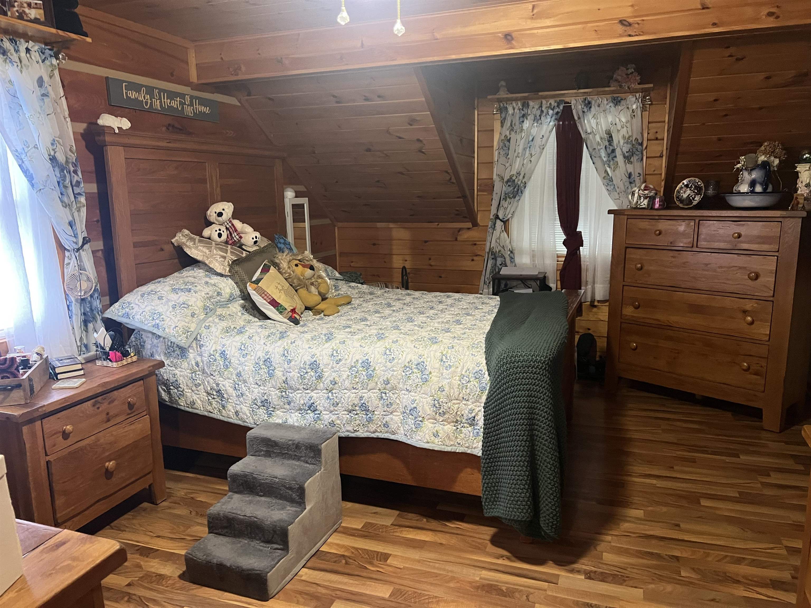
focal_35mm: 26
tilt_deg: -10.9
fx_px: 609
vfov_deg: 53.1
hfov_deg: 67.3
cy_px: 304
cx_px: 406
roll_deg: +1.6
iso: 400
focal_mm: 5.7
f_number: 1.5
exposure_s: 1/40
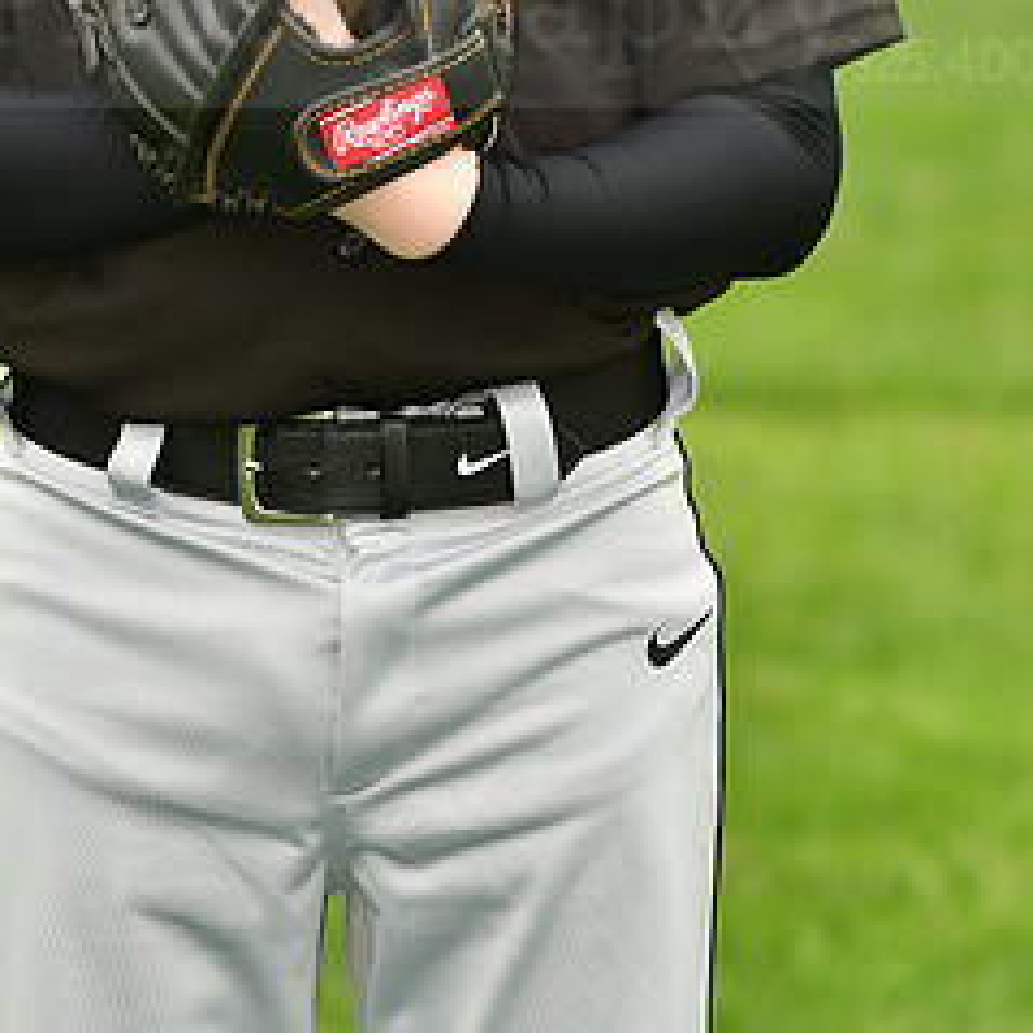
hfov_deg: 4.0
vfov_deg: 4.0
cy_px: -30
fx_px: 14619
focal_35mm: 433
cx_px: 283
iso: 320
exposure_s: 1/1000
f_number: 4
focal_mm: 140
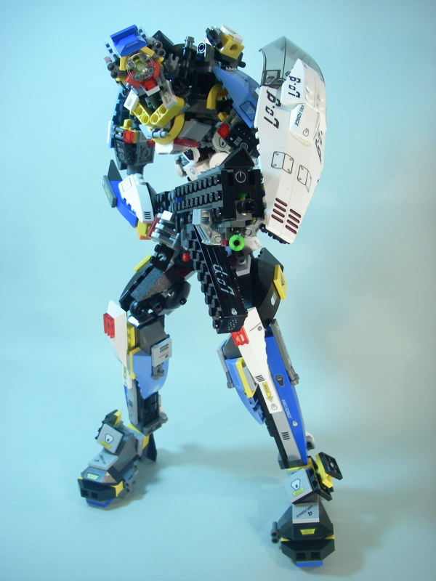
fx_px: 638
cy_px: 290
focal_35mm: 38
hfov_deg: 37.7
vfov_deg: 49.0
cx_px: 218
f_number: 3.3
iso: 200
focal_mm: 6.3
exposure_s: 1/50
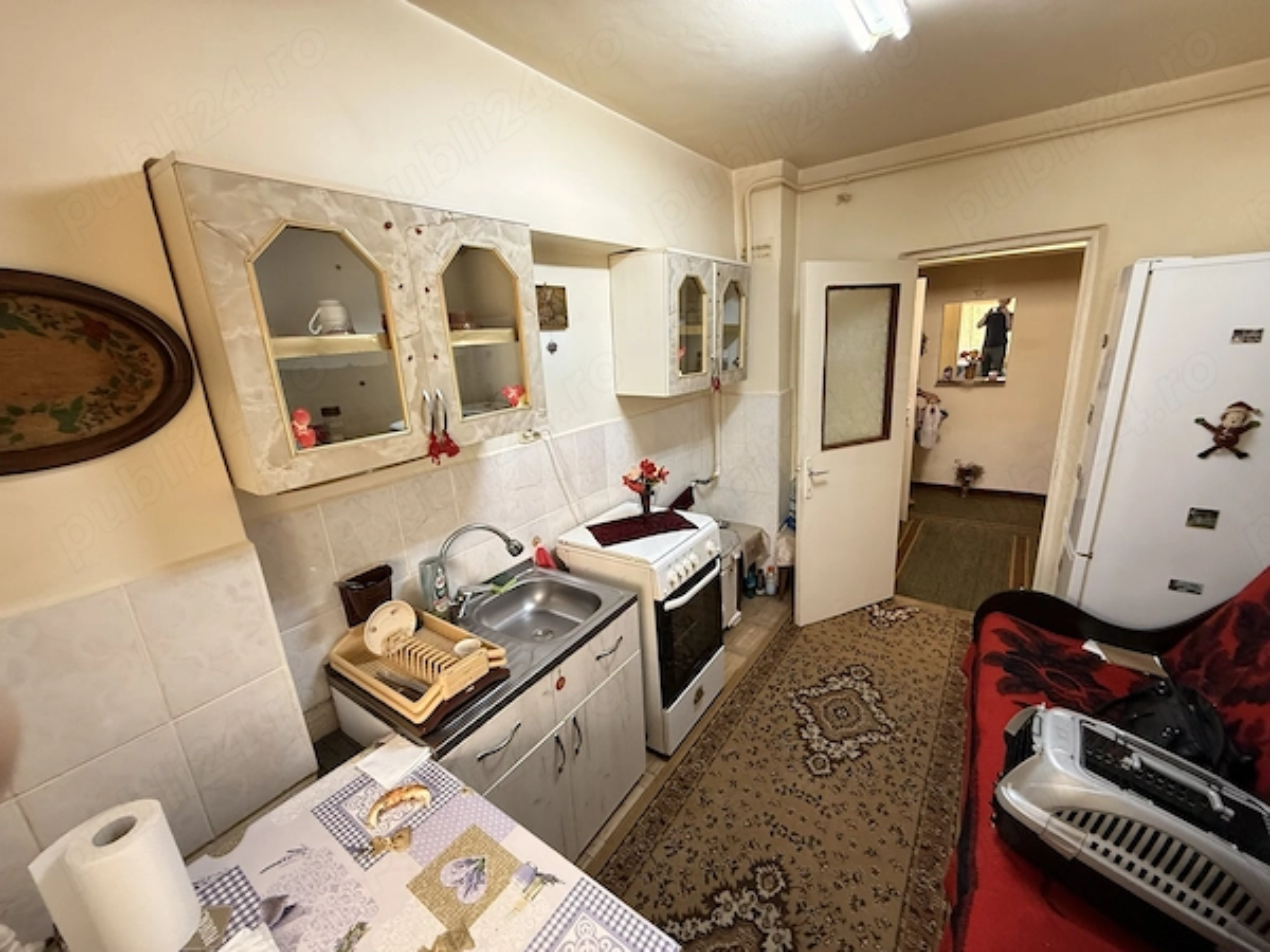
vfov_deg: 85.7
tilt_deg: -14.1
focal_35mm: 14
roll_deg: +4.1
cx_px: 635
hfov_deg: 102.1
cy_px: 476
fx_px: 514
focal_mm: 2.22
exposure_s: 1/50
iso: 250
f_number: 2.2
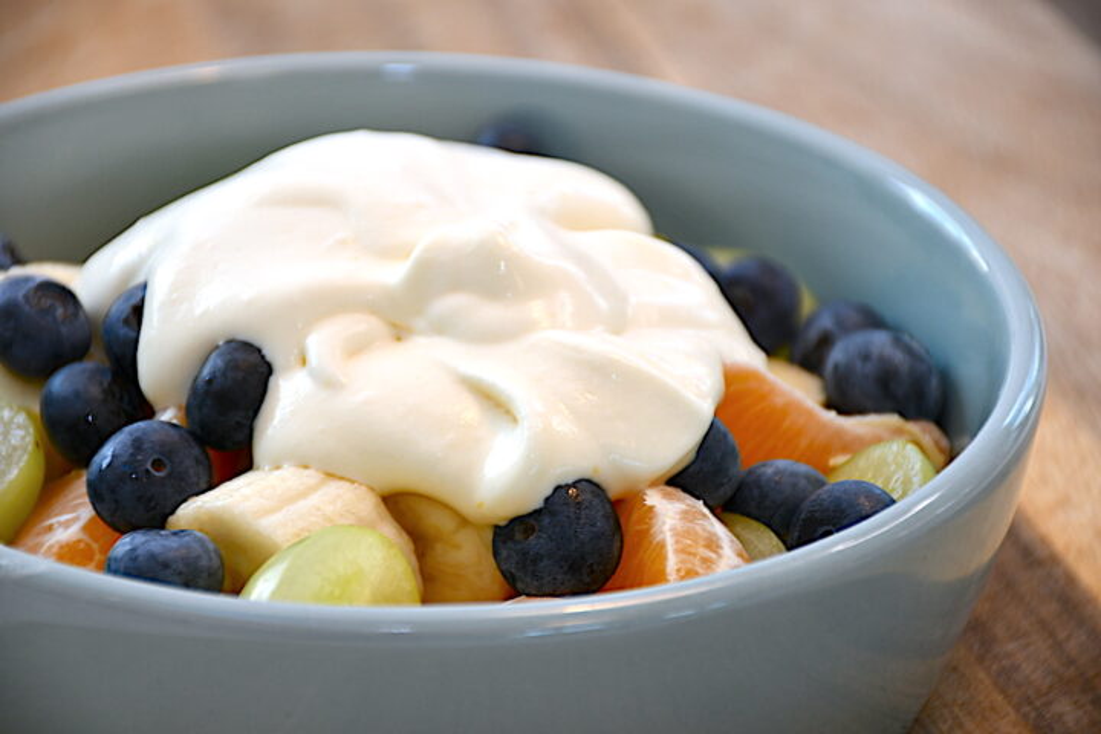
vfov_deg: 6.5
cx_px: 550
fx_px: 6422
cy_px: 367
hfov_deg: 9.8
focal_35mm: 210
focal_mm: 140
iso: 220
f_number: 5.6
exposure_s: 1/60
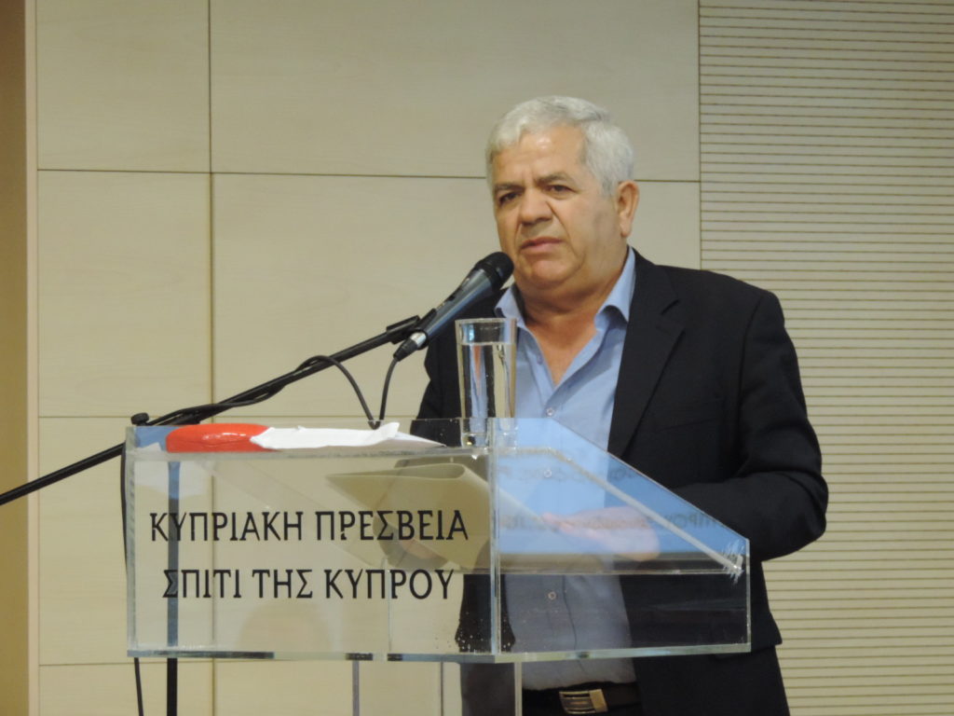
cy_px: 358
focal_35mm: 185
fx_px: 5099
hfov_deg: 10.7
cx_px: 477
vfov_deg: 8.0
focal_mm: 33
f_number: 4.6
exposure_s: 1/30
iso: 800
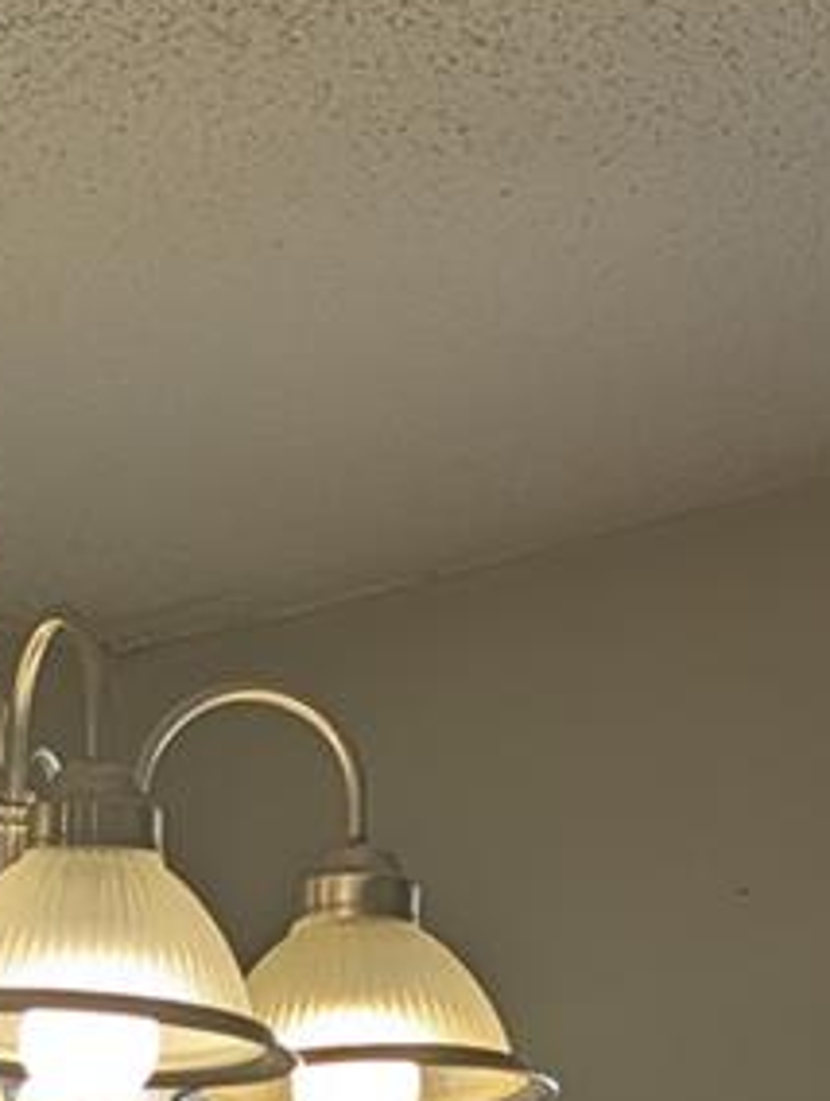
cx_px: 200
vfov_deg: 13.8
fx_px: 4144
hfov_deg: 11.4
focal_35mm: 130
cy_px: 1872
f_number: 1.68
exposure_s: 1/120
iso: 26
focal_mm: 6.9
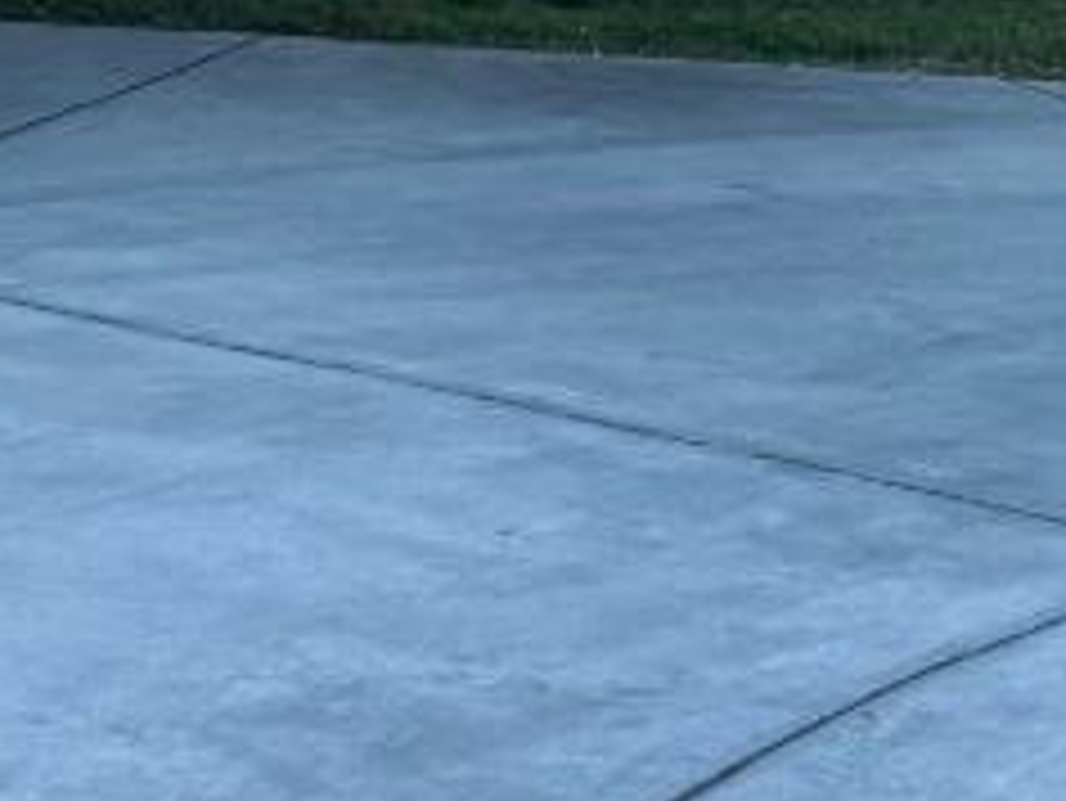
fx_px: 4683
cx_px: 666
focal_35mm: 152
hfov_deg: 13.0
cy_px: -1222
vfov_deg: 8.7
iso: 100
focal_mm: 6.76
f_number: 1.78
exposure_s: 1/2525
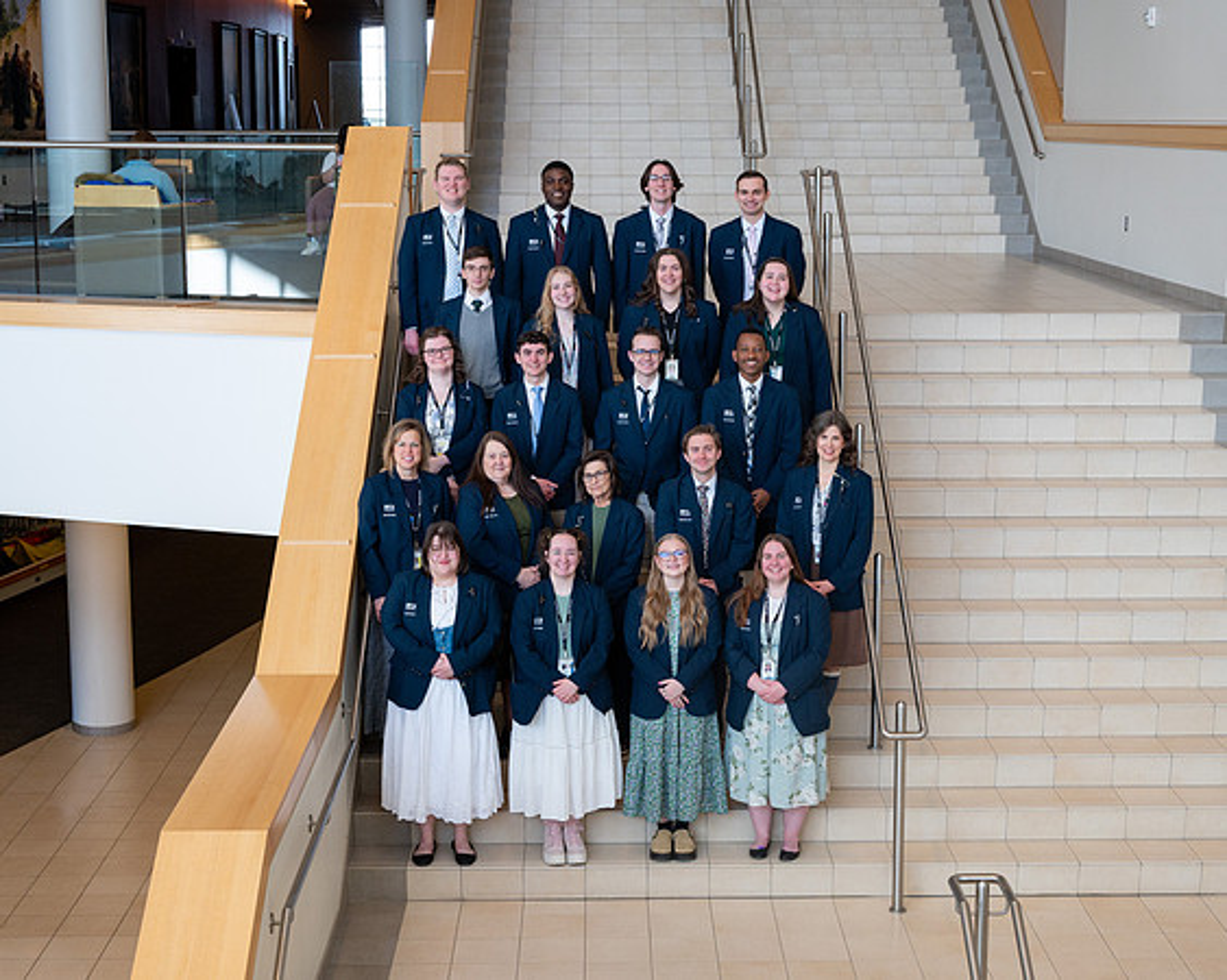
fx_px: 2079
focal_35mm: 57
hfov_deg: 32.9
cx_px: 646
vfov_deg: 26.5
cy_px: 483
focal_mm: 49
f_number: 7.1
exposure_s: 1/160
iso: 1000
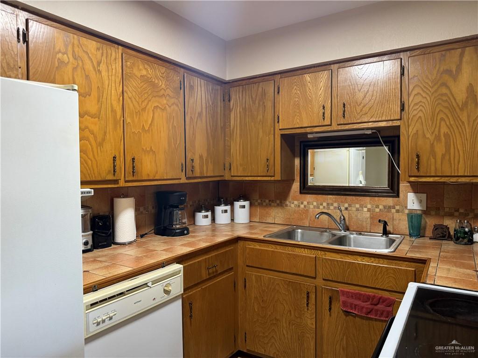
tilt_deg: -0.8
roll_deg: +0.8
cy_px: 179
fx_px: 331
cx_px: 239
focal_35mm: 24
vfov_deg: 56.8
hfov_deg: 71.6
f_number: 1.78
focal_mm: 6.76
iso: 200
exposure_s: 1/60
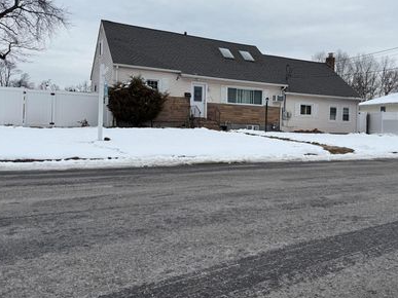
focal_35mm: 31
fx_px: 356
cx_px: 230
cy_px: 124
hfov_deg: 58.1
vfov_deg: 45.2
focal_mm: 6.76
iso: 80
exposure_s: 1/3425
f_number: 1.78
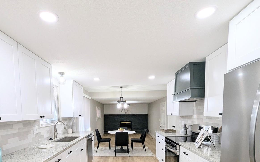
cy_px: 124
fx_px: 135
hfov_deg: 87.5
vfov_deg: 58.6
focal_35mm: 19
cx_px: 113
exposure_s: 1/120
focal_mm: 1.95
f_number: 2.2
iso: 74
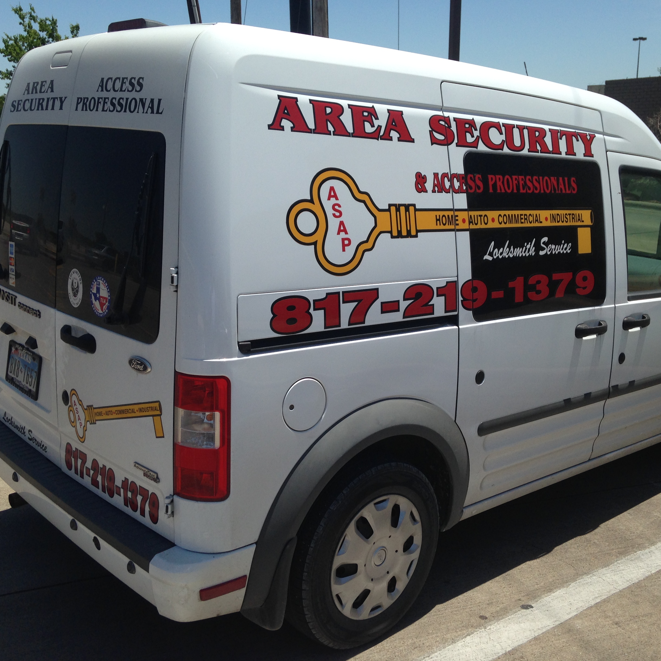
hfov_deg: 42.8
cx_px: 364
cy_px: 331
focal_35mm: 39
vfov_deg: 42.8
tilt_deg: -15.9
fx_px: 843
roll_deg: +1.9
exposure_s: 1/1869
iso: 50
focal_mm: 4.12
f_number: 2.4
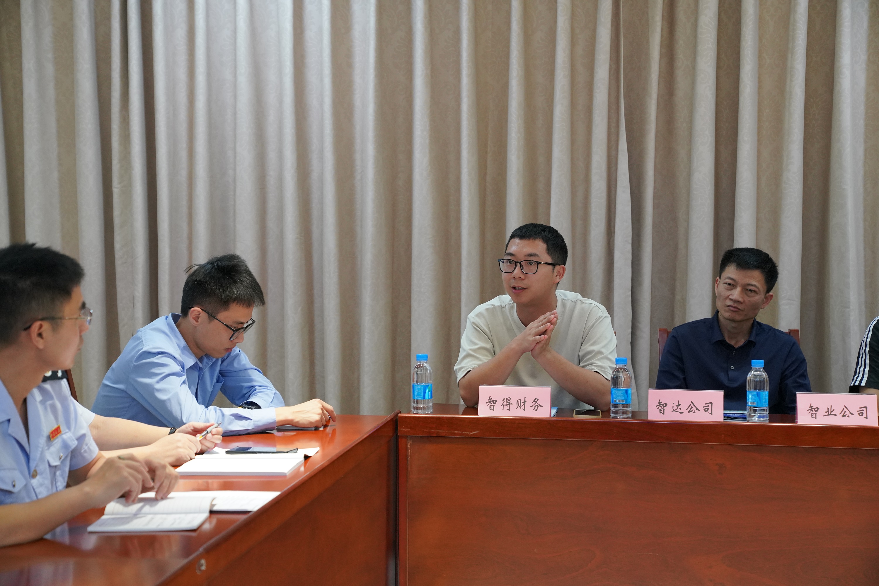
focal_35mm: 70
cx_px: 440
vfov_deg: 19.5
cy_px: 293
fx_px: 1709
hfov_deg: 28.8
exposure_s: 1/160
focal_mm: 70
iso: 2500
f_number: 4
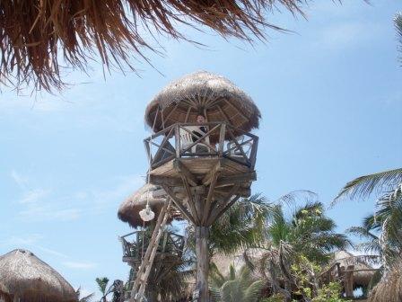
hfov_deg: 50.1
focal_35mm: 37
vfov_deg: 38.7
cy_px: 151
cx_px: 201
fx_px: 430
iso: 50
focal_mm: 7.7
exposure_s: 1/200
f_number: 7.1
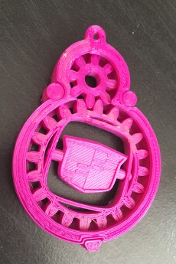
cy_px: 137
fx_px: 257
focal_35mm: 35
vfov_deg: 54.4
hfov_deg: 37.8
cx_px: 92
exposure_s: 1/15
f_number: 2.2
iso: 250
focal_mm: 4.15
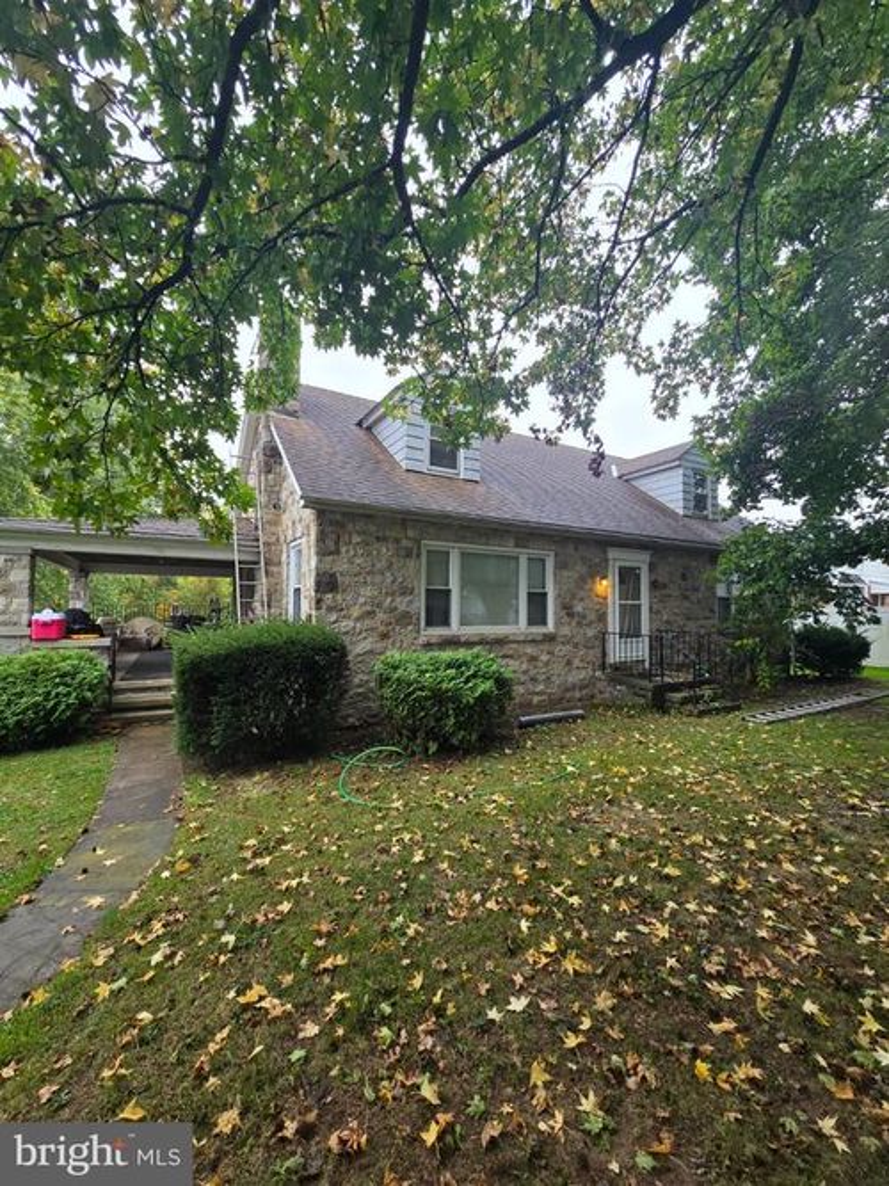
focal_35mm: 13
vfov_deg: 106.2
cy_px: 593
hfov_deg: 89.9
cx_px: 444
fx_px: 445
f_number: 2.2
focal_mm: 2.2
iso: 64
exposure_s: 1/120
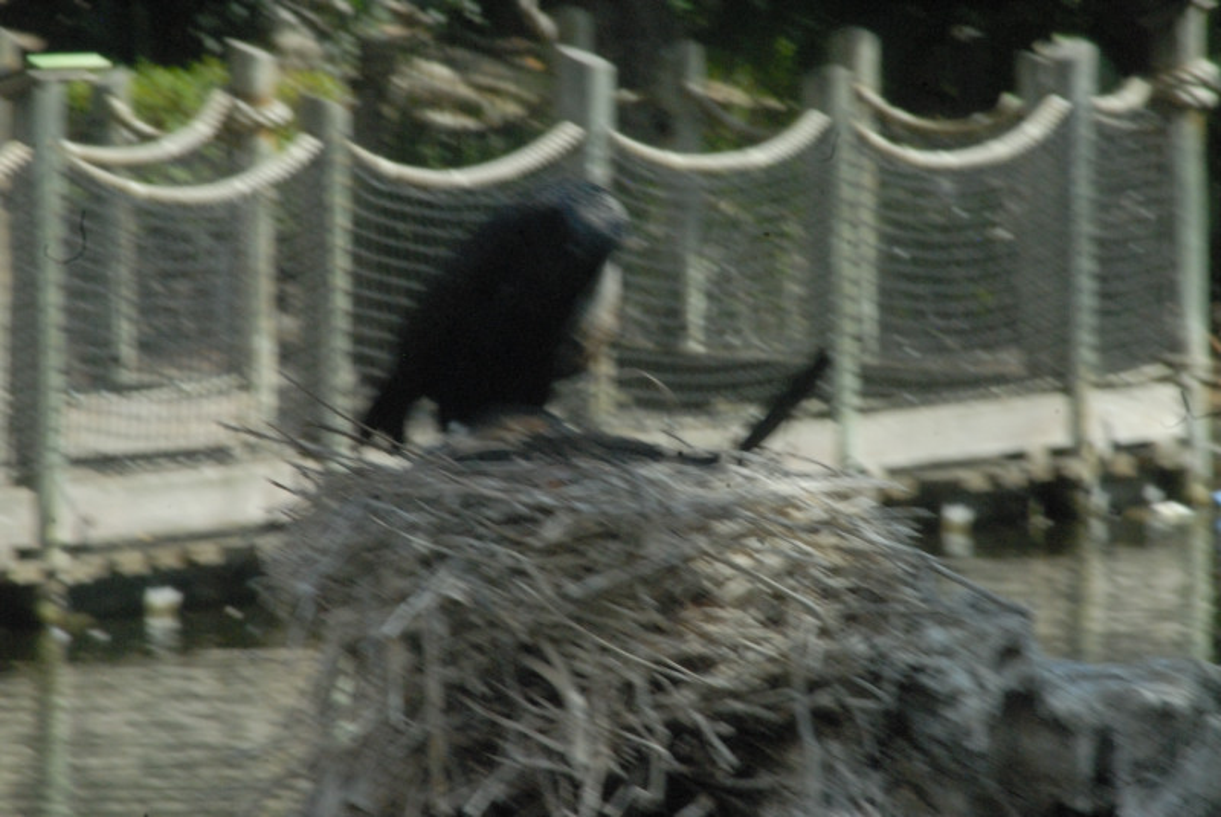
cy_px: 408
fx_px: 15276
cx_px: 610
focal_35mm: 450
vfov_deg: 3.1
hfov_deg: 4.6
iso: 1600
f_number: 32
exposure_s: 1/125
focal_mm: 300
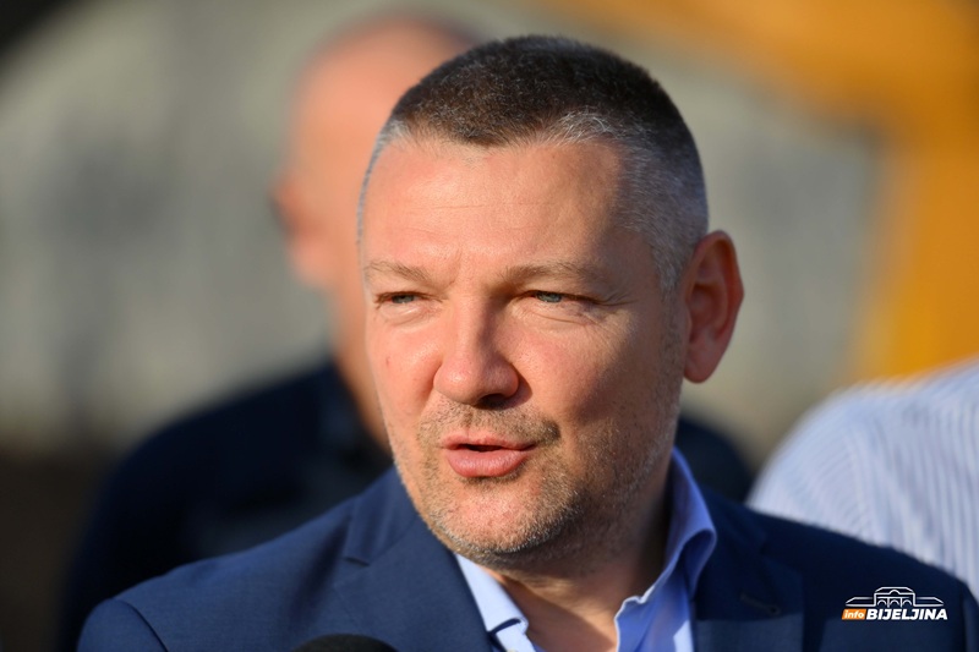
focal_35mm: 200
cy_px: 326
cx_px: 490
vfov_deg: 6.9
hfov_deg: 10.3
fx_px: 5437
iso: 250
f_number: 2.8
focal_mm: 200
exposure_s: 1/4000
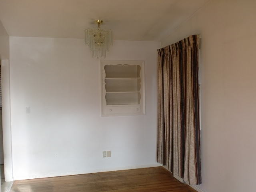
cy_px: 96
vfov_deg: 40.7
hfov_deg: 52.6
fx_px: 259
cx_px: 128
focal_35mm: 35
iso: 100
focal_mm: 6.3
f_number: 3.1
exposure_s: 1/60
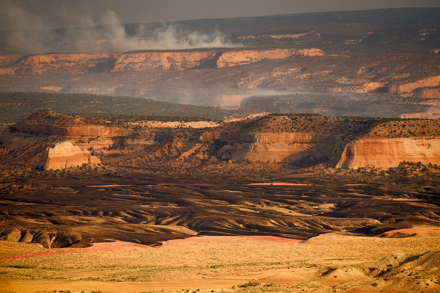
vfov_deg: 4.6
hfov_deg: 6.9
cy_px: 146
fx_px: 3665
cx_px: 220
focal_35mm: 300
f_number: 4.8
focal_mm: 300
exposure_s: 1/2000
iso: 200
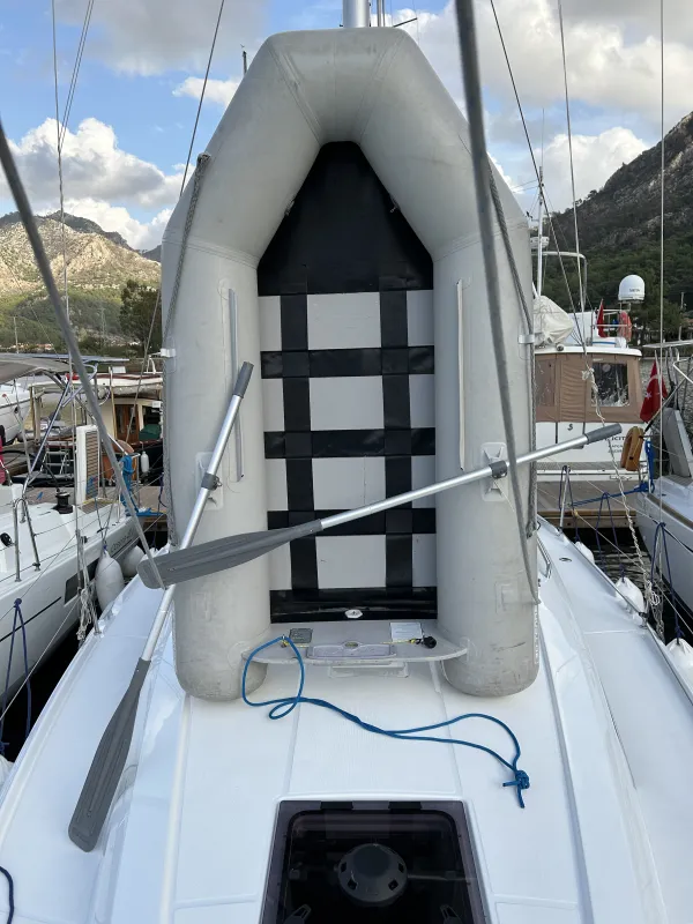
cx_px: 346
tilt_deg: -9.2
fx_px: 694
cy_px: 462
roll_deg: +2.1
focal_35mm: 26
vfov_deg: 67.3
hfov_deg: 53.1
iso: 50
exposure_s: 1/1645
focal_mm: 5.7
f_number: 1.5
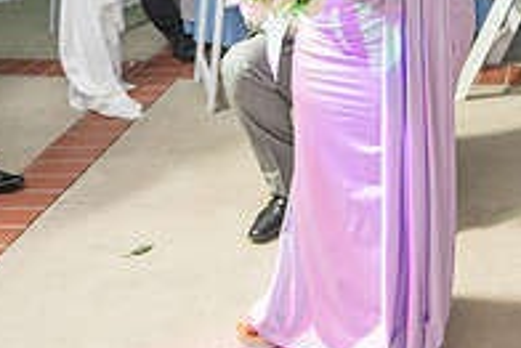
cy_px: -147
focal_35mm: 71
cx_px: 455
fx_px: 1028
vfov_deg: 17.6
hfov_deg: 27.5
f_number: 2.8
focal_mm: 24
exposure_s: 1/125
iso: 250
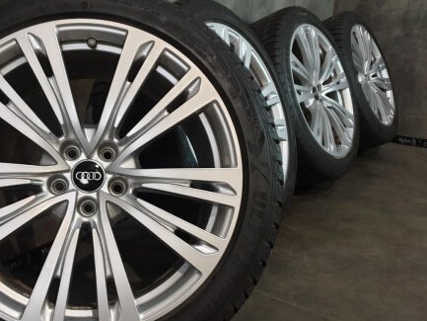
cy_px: 189
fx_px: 444
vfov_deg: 39.5
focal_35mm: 36
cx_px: 146
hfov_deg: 50.5
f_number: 1.5
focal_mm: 4.3
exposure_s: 1/50
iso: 200
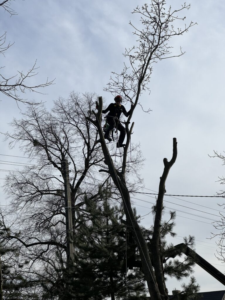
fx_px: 667
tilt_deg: +16.5
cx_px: 112
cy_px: 150
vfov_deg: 25.3
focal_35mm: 77
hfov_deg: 19.1
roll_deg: +2.1
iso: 25
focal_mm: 9
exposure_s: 1/1309
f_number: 2.8
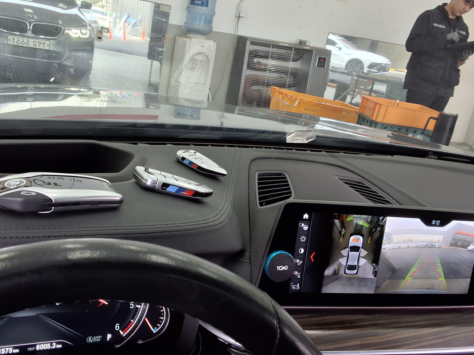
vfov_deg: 39.5
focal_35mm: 36
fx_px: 493
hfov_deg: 51.1
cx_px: 192
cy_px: 146
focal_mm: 2.91
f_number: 1.9
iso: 50
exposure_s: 1/60
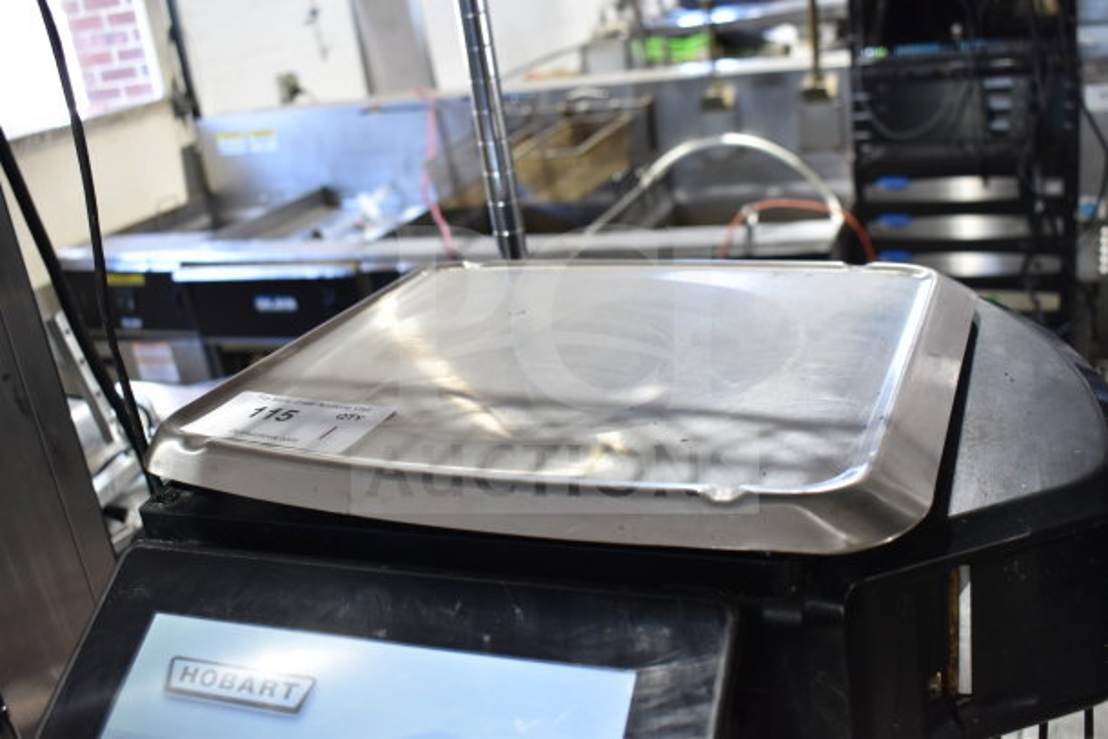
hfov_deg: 53.1
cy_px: 370
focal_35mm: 36
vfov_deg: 36.9
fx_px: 1108
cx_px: 554
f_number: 4
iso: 640
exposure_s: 1/40
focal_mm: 24
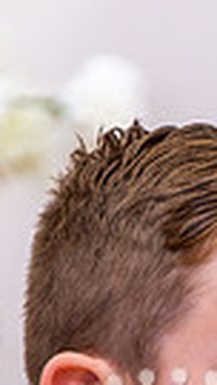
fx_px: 10693
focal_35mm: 1046
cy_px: 633
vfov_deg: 2.1
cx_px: 176
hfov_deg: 1.2
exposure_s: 1/60
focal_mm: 300
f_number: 5.6
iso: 2000
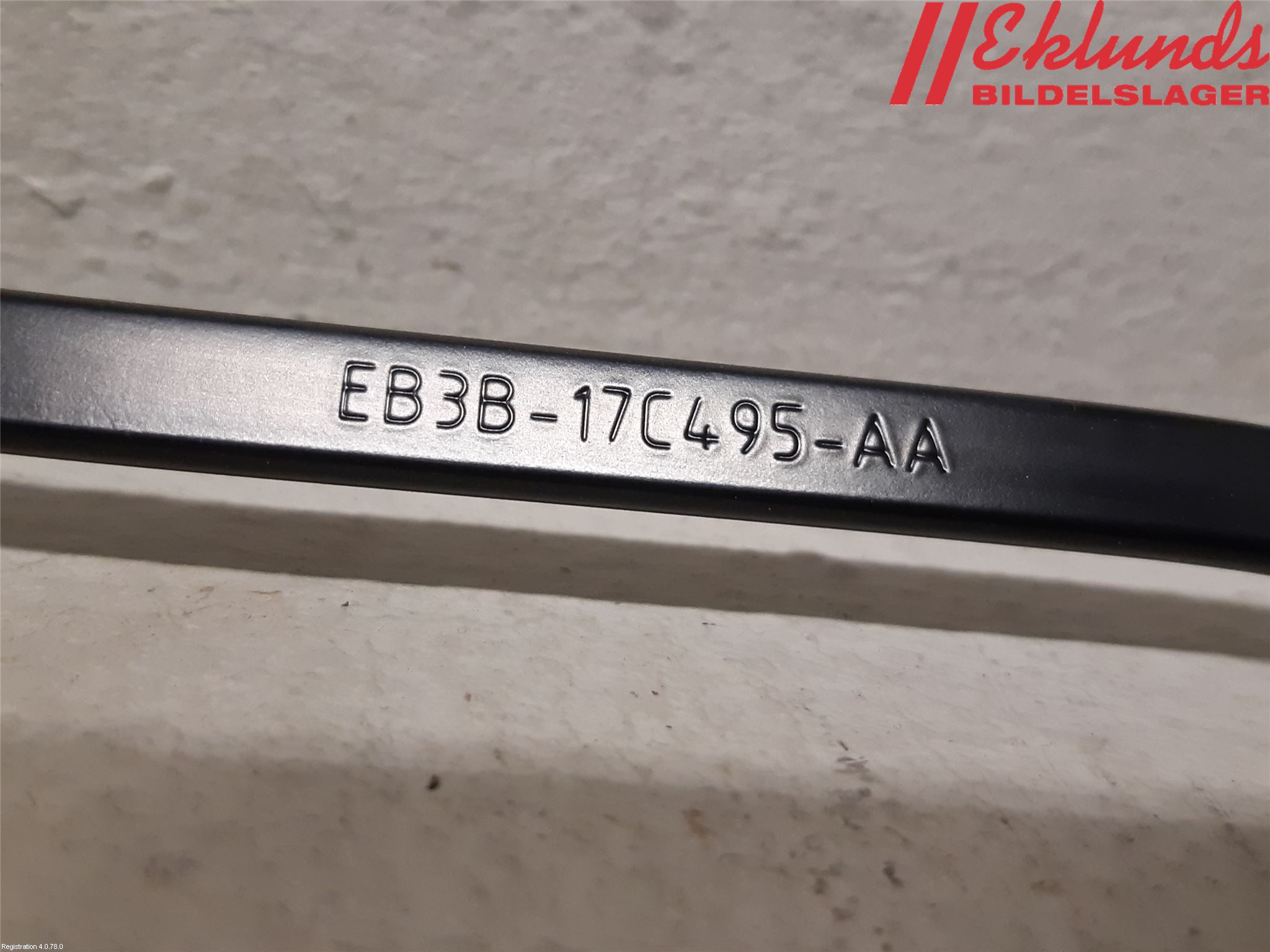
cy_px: 476
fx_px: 954
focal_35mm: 26
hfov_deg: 67.3
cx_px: 635
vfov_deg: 53.1
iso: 200
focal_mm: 3.93
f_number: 1.7
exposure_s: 1/50
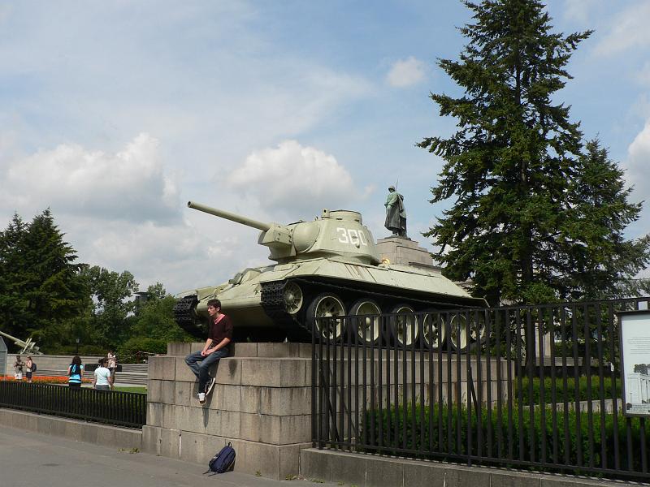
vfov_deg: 39.7
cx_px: 325
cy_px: 244
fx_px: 676
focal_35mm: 36
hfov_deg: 51.4
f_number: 5.6
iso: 80
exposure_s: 1/500
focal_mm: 6
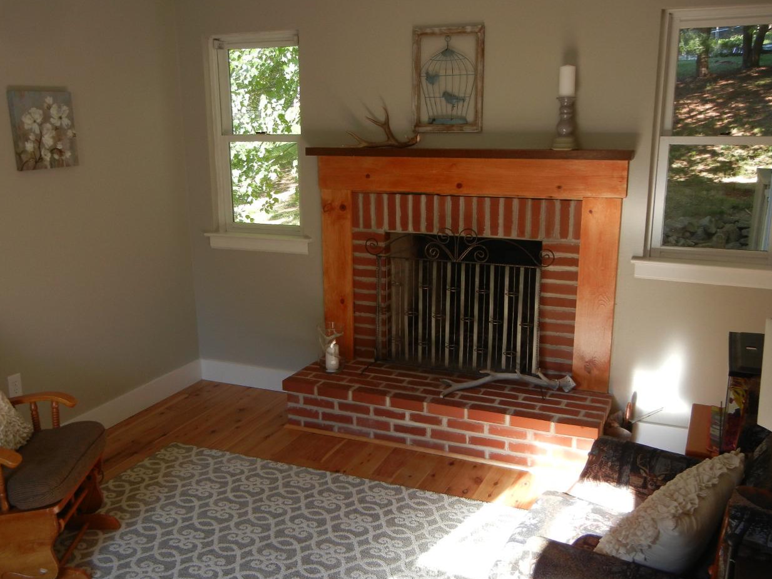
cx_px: 385
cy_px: 314
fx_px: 781
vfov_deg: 40.7
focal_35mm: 35
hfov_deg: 52.6
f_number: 3.5
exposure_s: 1/75.4
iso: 160
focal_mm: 5.4
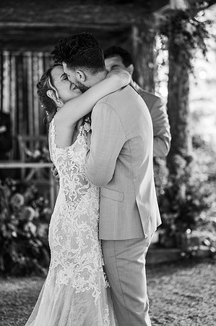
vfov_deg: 23.9
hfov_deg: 16.0
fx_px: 767
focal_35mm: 85
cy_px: 163
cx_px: 108
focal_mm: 85
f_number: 2.2
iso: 1400
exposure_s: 1/200
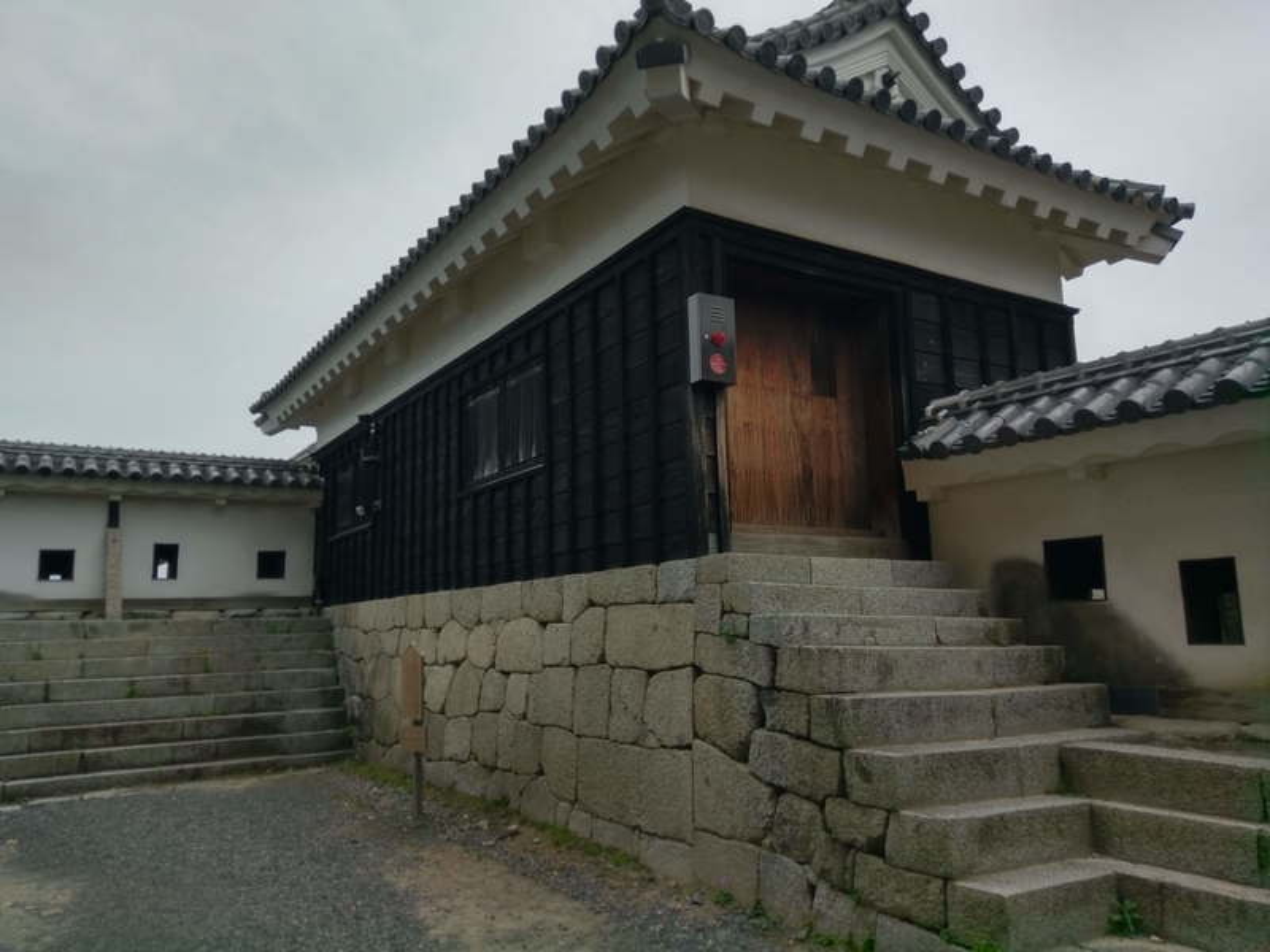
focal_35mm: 26
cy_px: 476
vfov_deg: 53.1
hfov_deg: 67.3
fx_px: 954
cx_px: 635
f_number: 1.8
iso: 125
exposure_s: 1/3840
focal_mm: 4.58
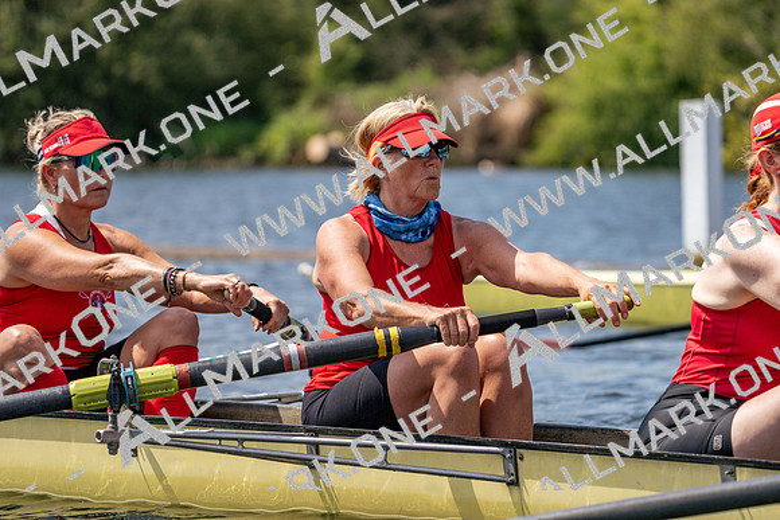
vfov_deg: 5.3
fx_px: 5613
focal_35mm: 259
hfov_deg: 7.9
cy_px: 260
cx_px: 390
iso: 250
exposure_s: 1/2000
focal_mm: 259
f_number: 5.6
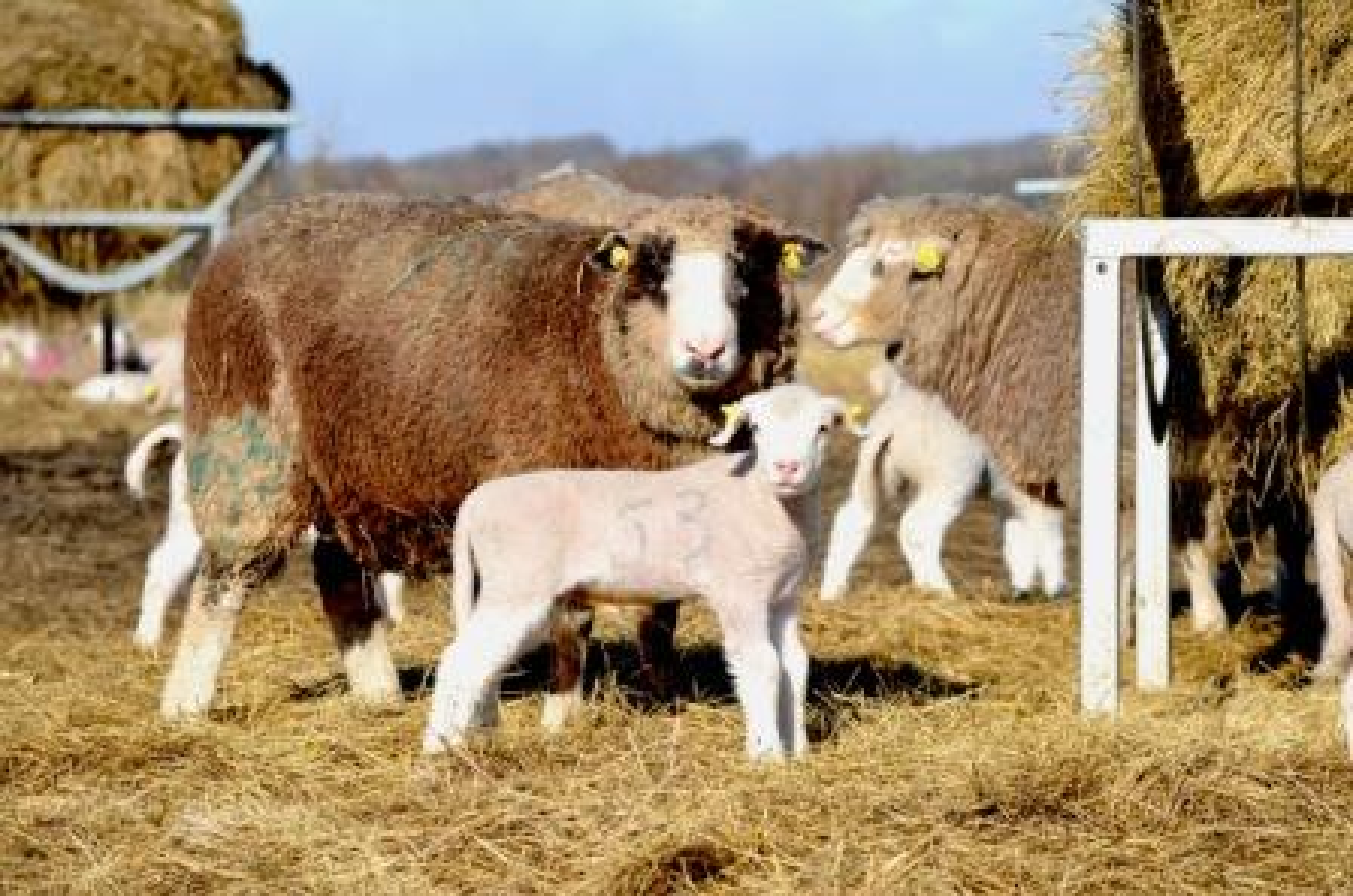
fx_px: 7034
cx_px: 676
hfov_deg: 11.0
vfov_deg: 7.3
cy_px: 448
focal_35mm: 188
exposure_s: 1/250
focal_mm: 125
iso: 100
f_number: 8
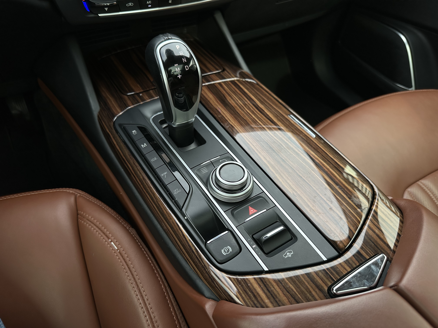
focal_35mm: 24
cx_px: 219
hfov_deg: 71.6
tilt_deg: -49.2
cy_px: 164
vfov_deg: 56.8
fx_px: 304
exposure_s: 1/291
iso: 80
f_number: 1.78
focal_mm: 6.86
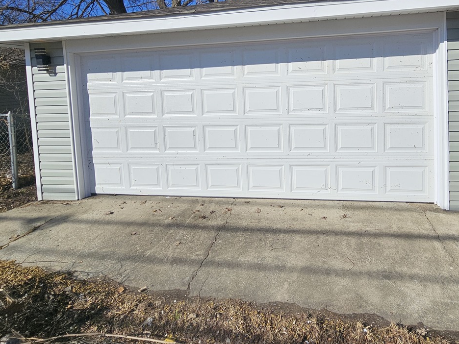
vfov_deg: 63.5
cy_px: 102
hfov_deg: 80.1
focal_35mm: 20
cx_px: 289
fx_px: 265
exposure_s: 1/4481
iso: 50
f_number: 2.2
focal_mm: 2.2
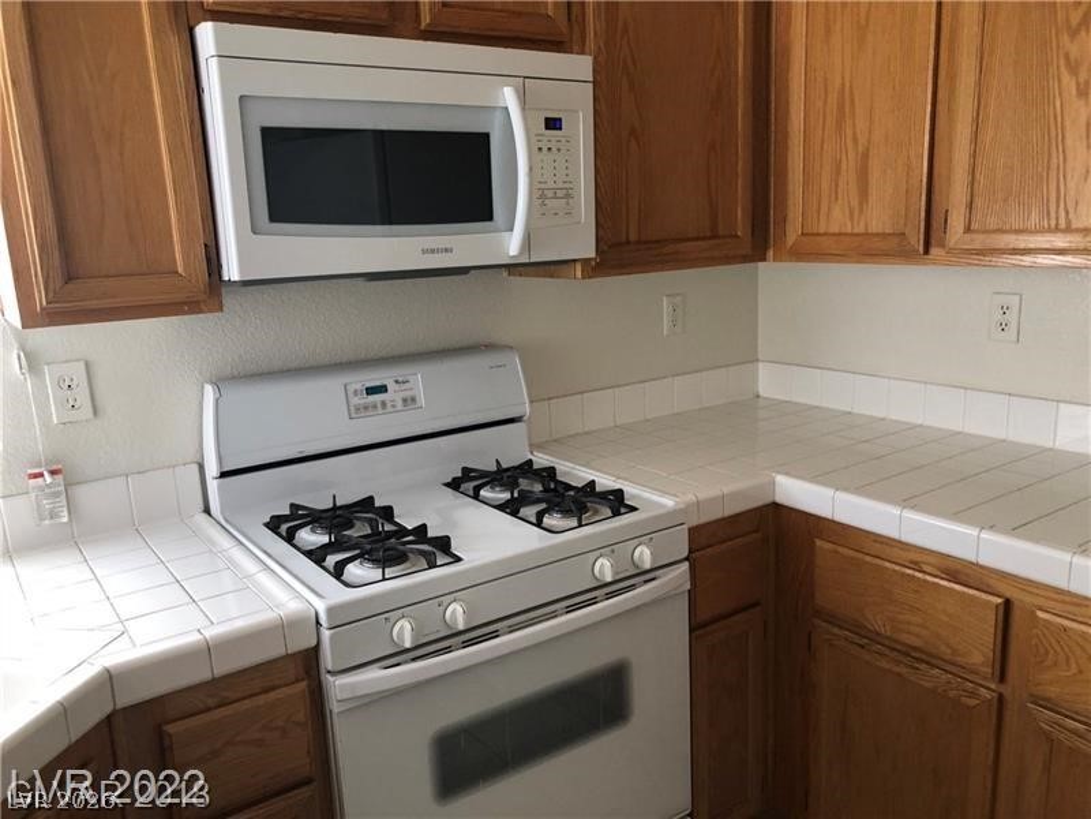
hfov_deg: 63.4
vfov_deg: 49.7
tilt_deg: -12.8
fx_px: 882
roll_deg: +2.3
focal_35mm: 28
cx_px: 546
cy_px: 410
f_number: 1.8
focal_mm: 3.99
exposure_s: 1/30
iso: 40
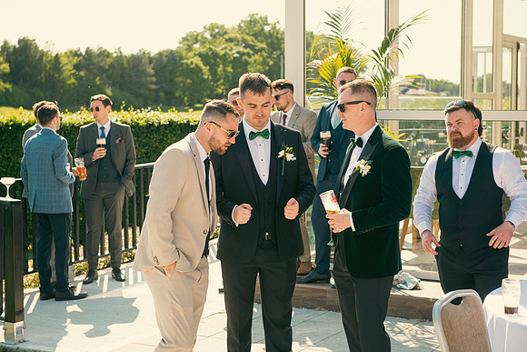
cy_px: 176
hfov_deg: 28.8
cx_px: 264
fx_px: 1025
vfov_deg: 19.5
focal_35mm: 70
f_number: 5
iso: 200
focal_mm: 70
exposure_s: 1/500
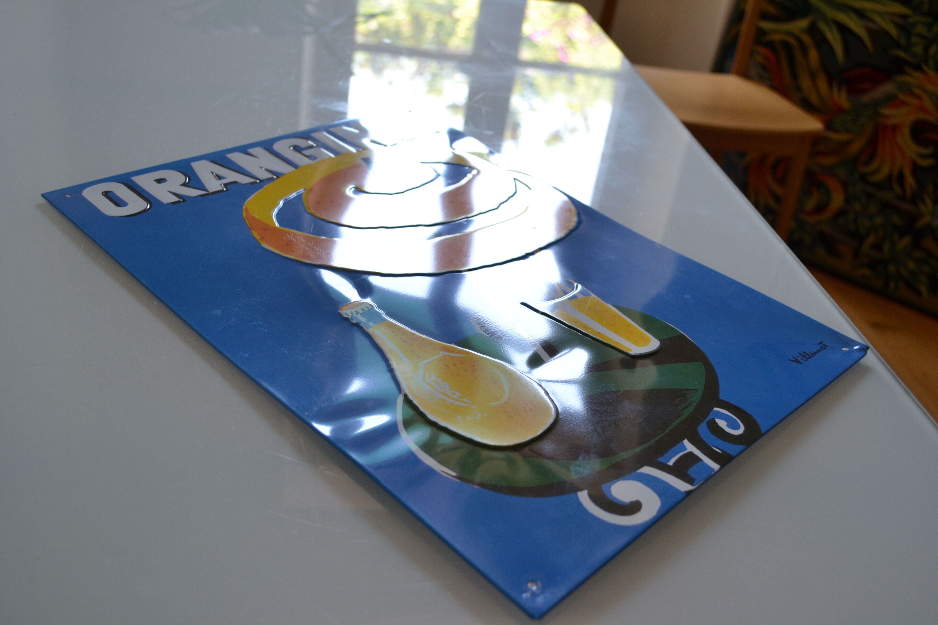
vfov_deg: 40.0
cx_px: 469
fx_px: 860
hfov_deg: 57.2
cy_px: 312
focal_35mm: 33
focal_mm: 22
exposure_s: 1/100
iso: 400
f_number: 5
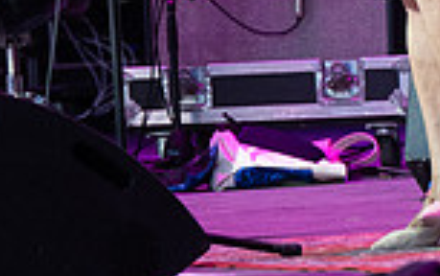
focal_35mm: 810
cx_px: 230
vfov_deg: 1.6
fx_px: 9724
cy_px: -193
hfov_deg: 2.6
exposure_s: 1/200
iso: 3200
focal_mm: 180
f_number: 5.6
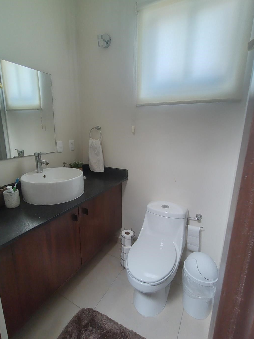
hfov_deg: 71.6
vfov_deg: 87.7
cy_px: 169
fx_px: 176
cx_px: 121
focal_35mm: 18
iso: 275
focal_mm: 1.66
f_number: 2.2
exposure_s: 1/24
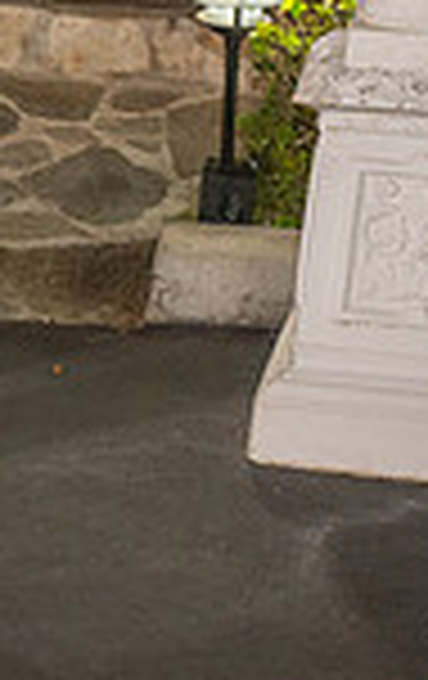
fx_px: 2861
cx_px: -610
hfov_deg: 7.9
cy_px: -101
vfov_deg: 13.3
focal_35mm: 154
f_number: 4
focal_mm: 39
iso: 1600
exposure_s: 1/200
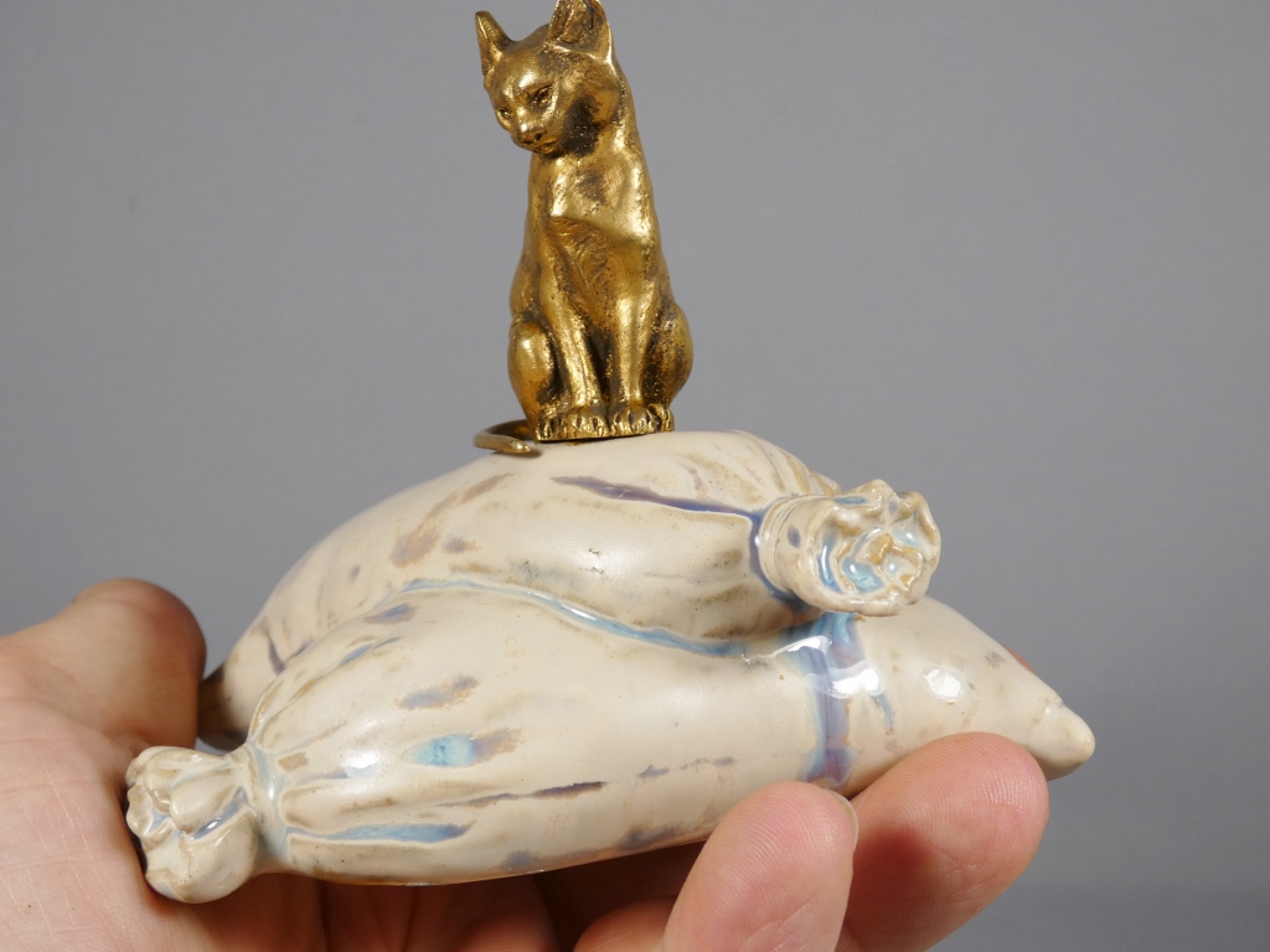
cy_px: 476
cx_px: 635
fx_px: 1761
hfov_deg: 39.7
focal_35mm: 48
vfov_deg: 30.3
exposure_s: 1/125
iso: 80
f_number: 3.8
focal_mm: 8.6
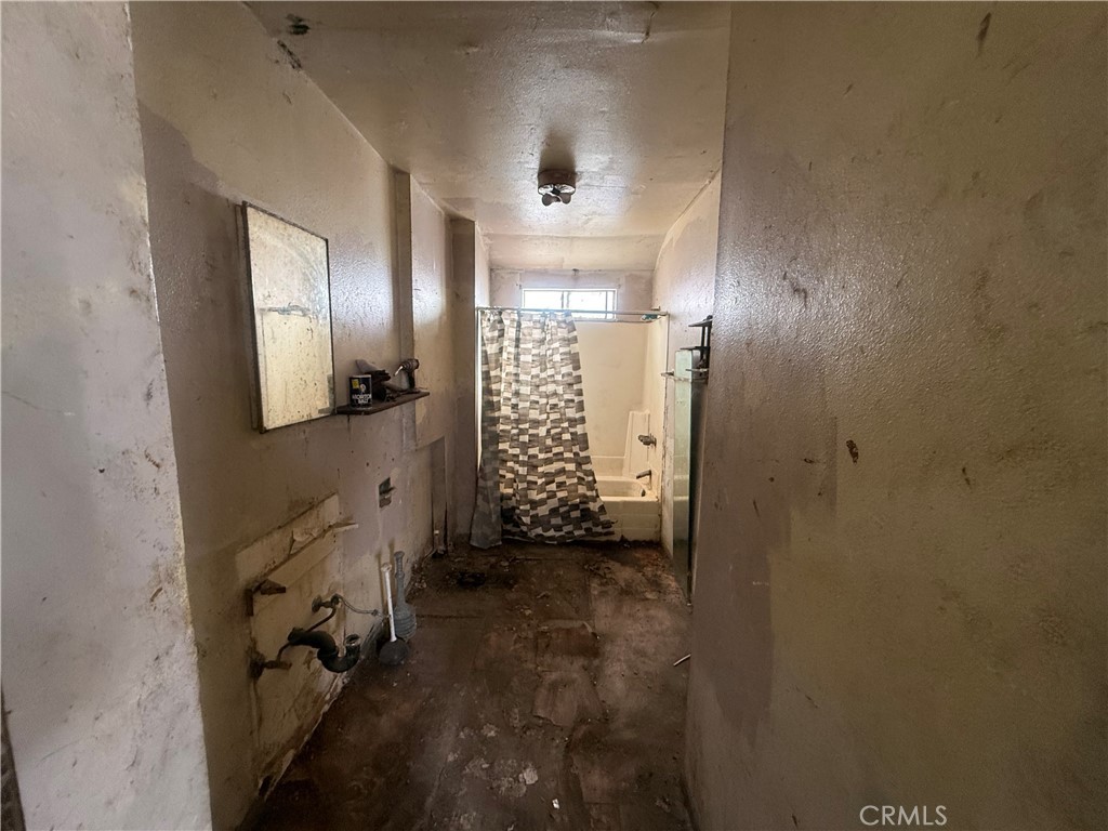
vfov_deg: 85.7
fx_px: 448
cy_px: 416
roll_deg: -1.7
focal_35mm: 14
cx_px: 554
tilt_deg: -8.5
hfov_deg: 102.1
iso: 320
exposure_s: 1/98
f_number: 2.2
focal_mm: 2.22
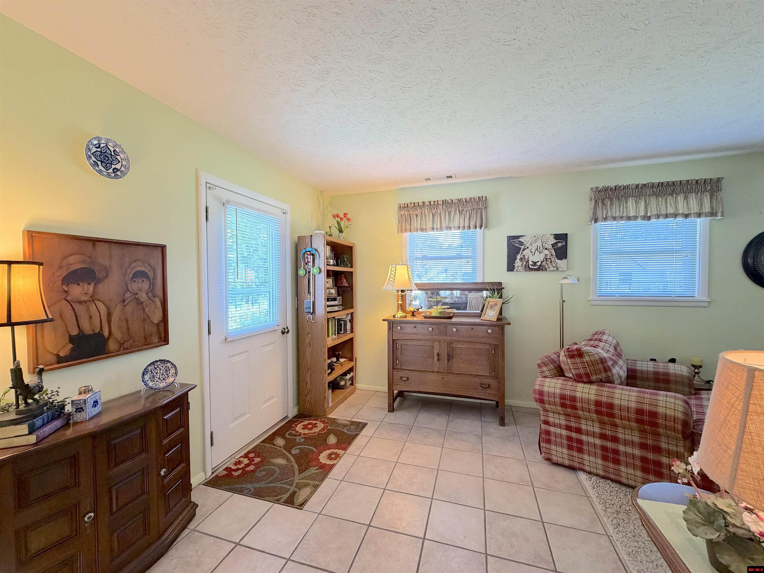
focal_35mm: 14
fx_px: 309
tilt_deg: -2.2
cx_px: 382
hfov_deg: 102.1
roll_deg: +0.6
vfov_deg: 85.7
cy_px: 286
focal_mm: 2.22
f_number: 2.2
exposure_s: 1/60
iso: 200
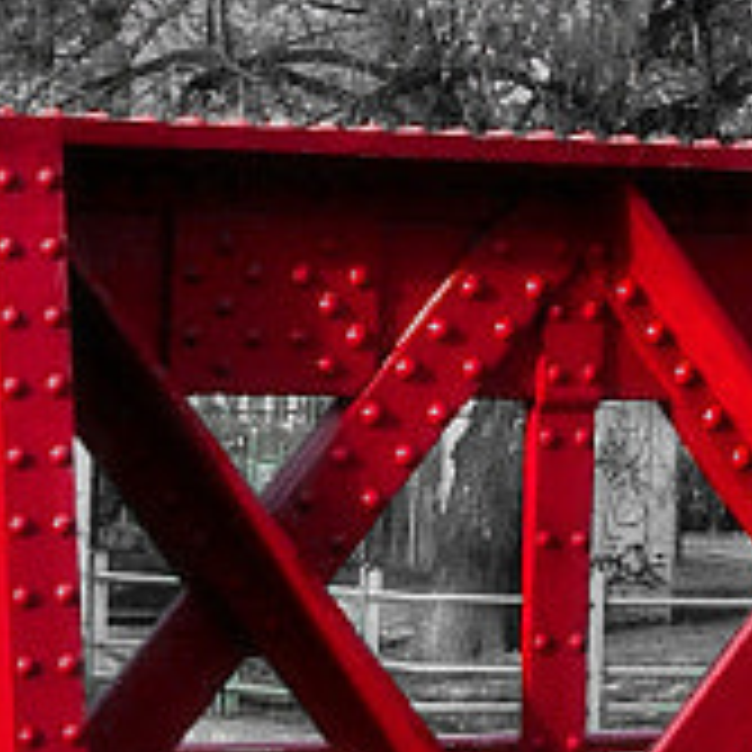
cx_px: 2267
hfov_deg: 4.6
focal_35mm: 366
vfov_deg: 4.8
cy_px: -378
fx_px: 8996
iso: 100
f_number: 13
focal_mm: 30
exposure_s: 1/80
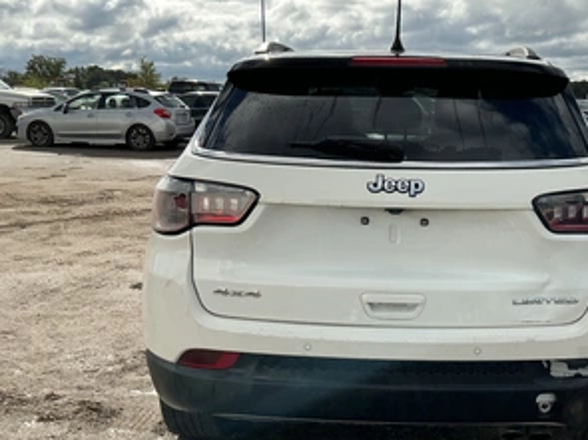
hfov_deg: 48.3
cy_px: 221
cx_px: 383
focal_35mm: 38
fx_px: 645
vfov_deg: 37.7
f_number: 1.8
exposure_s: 1/2427
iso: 25
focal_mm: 3
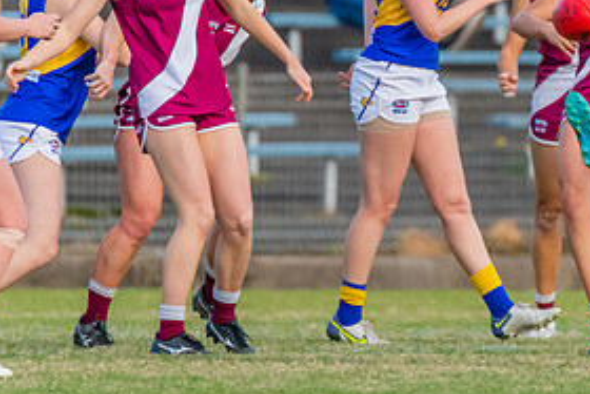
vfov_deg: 0.8
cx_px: 541
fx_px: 27776
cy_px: 67
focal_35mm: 1694
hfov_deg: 1.2
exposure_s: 1/1600
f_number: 6.3
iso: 1800
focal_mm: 600
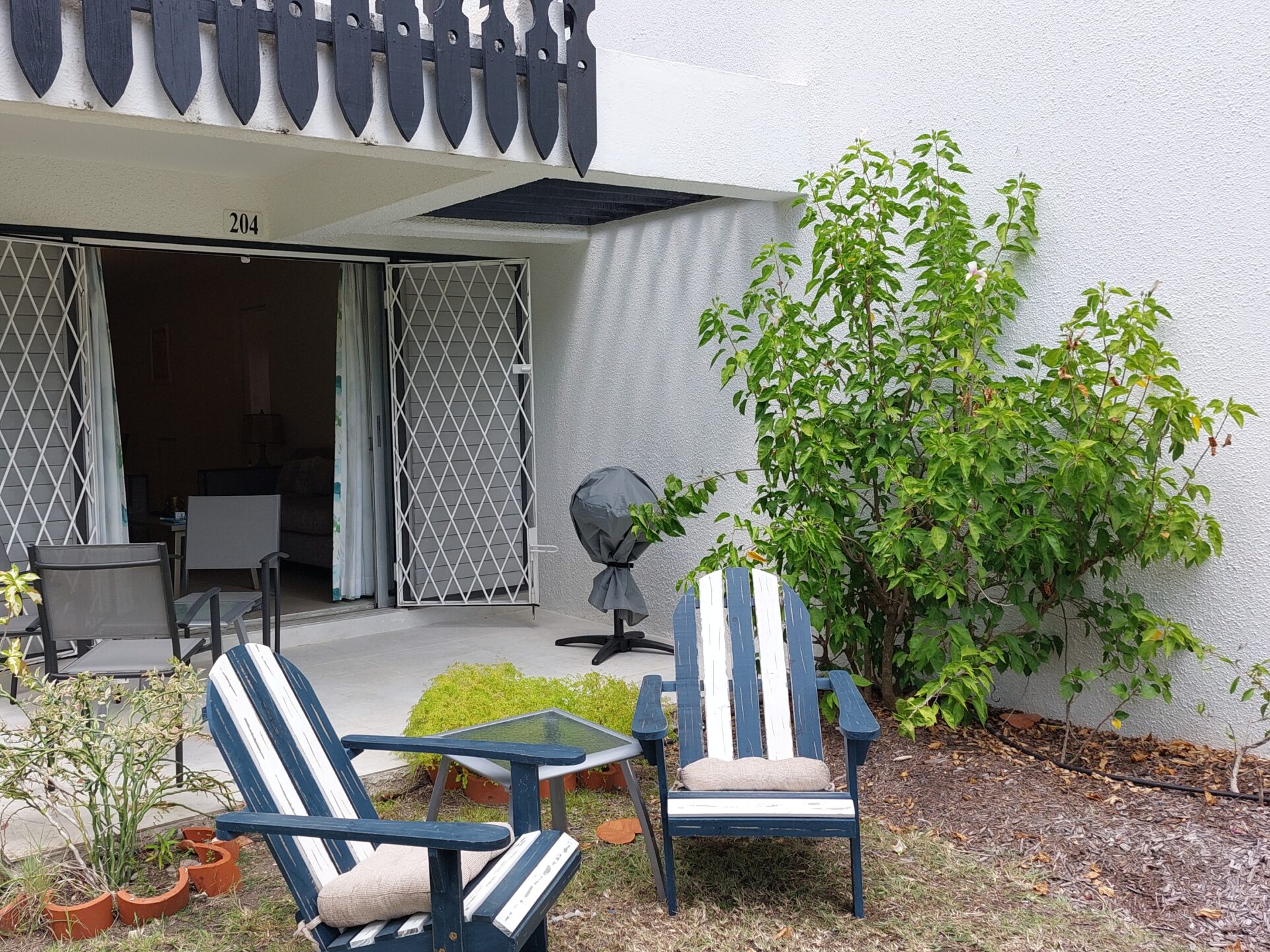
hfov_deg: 56.5
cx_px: 529
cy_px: 467
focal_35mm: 32
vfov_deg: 44.2
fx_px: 1174
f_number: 1.8
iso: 25
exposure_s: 1/318
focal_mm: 5.23
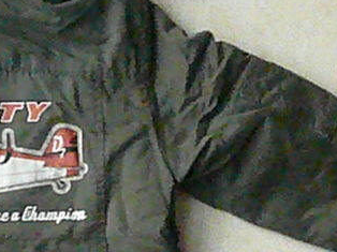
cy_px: 131
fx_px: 1148
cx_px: -9
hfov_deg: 16.3
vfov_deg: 12.5
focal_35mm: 118
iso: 3200
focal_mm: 6.1
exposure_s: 1/125
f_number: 9
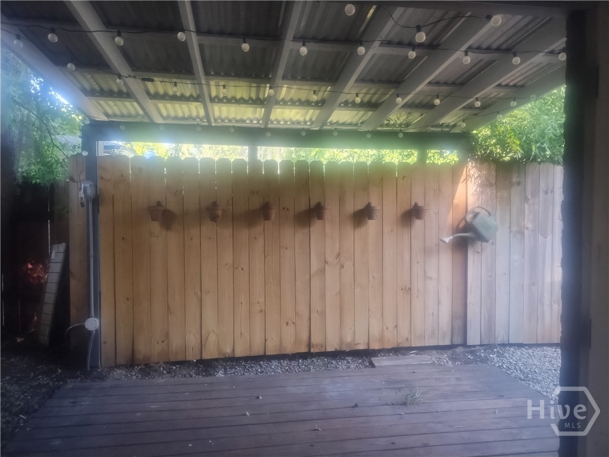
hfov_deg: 69.4
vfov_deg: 54.9
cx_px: 304
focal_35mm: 25
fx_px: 440
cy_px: 228
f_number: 1.7
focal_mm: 4.71
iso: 188
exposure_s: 1/120
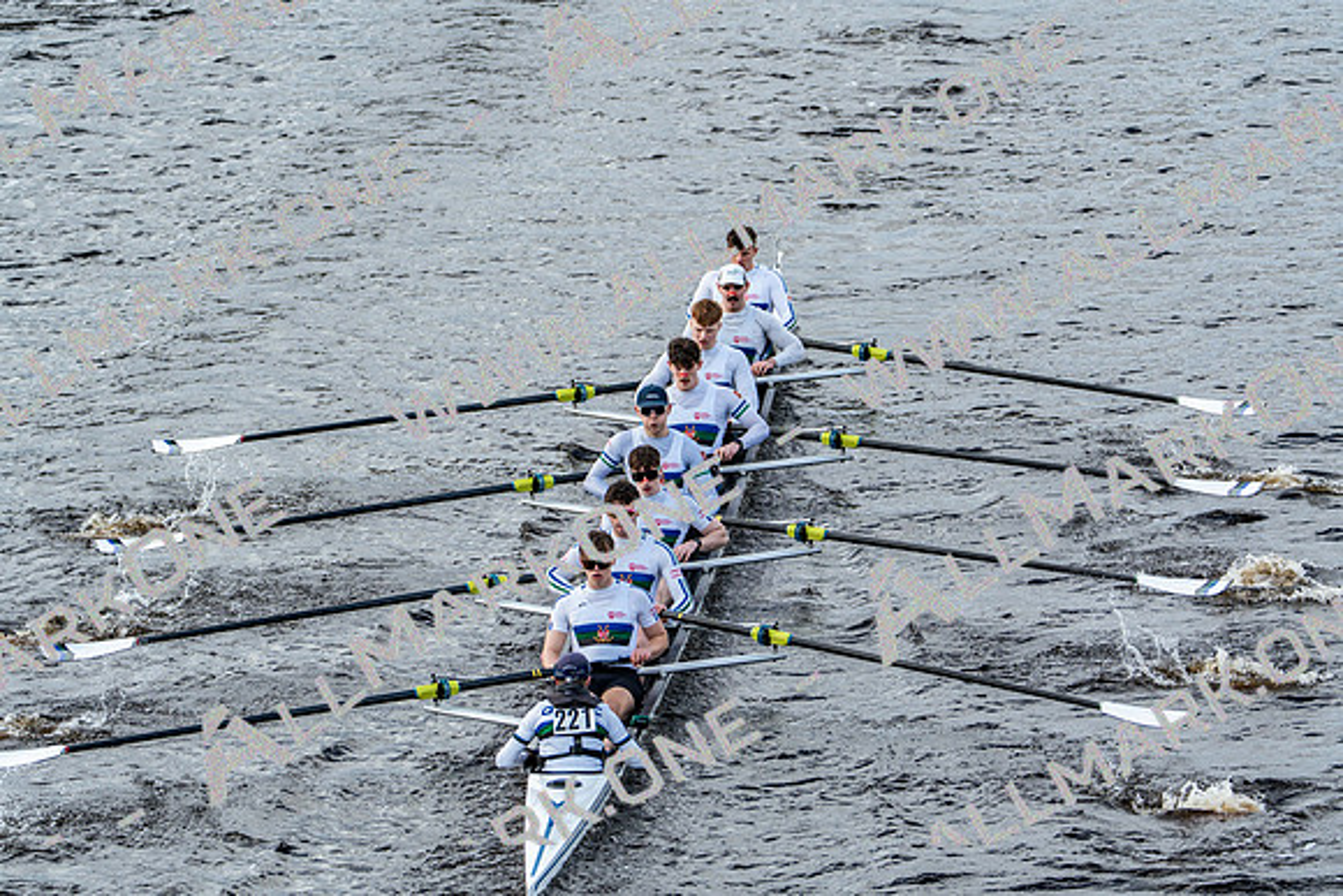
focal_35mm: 309
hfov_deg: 6.7
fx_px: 11530
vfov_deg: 4.5
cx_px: 672
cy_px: 448
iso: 500
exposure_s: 1/1250
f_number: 6.3
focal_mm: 309
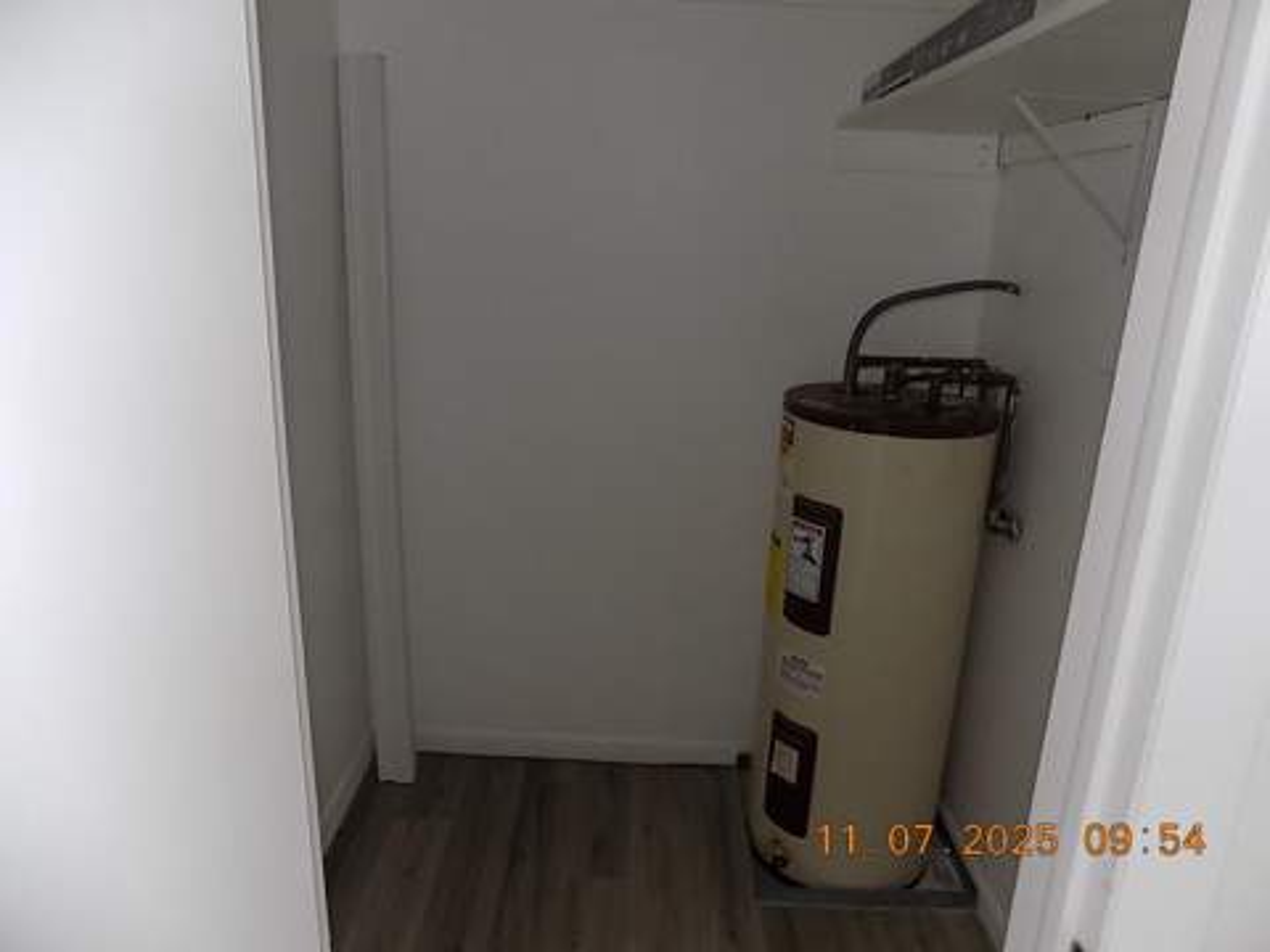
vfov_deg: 58.9
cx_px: 635
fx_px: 844
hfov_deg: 73.9
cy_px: 476
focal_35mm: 23
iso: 200
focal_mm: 4
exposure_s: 1/30
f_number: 3.1
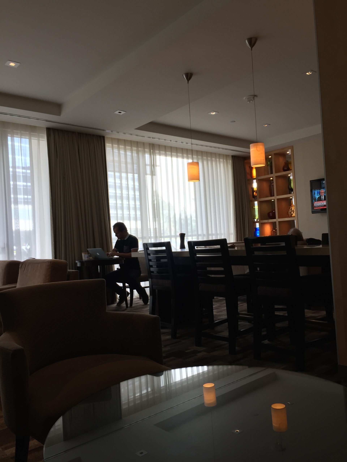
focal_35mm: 29
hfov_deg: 48.2
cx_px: 174
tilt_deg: +2.3
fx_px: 388
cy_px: 231
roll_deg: +3.0
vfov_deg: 61.7
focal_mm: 4.15
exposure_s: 1/60
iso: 40
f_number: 2.2
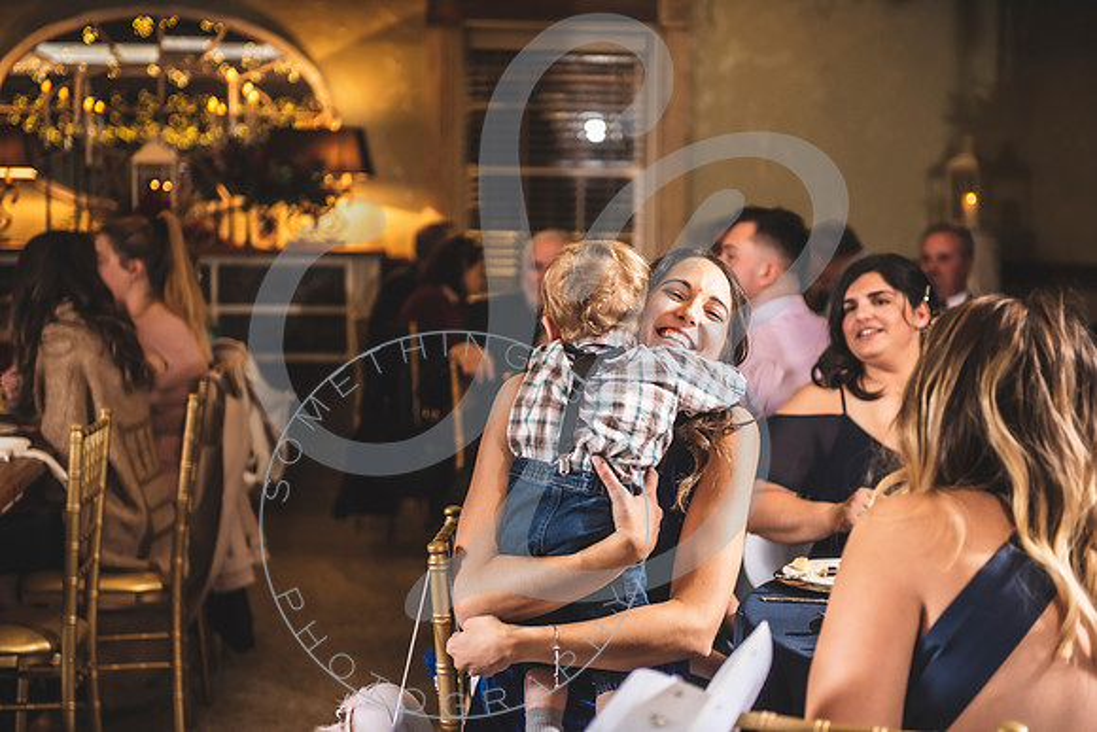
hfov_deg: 28.8
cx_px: 548
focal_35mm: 70
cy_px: 366
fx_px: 2133
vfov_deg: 19.5
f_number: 2.8
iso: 1000
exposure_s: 1/100
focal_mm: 70
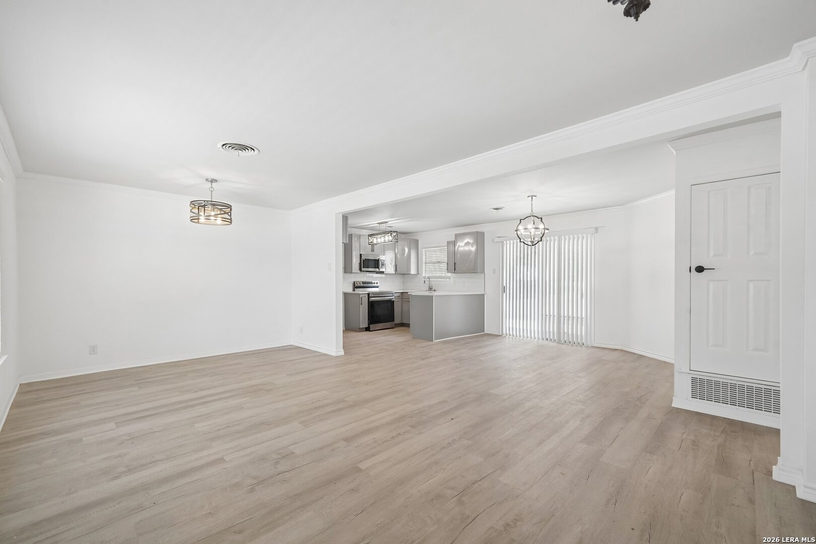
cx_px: 408
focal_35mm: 15
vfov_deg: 77.3
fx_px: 340
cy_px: 272
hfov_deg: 100.4
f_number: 8
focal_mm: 15
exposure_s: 1/40
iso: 500
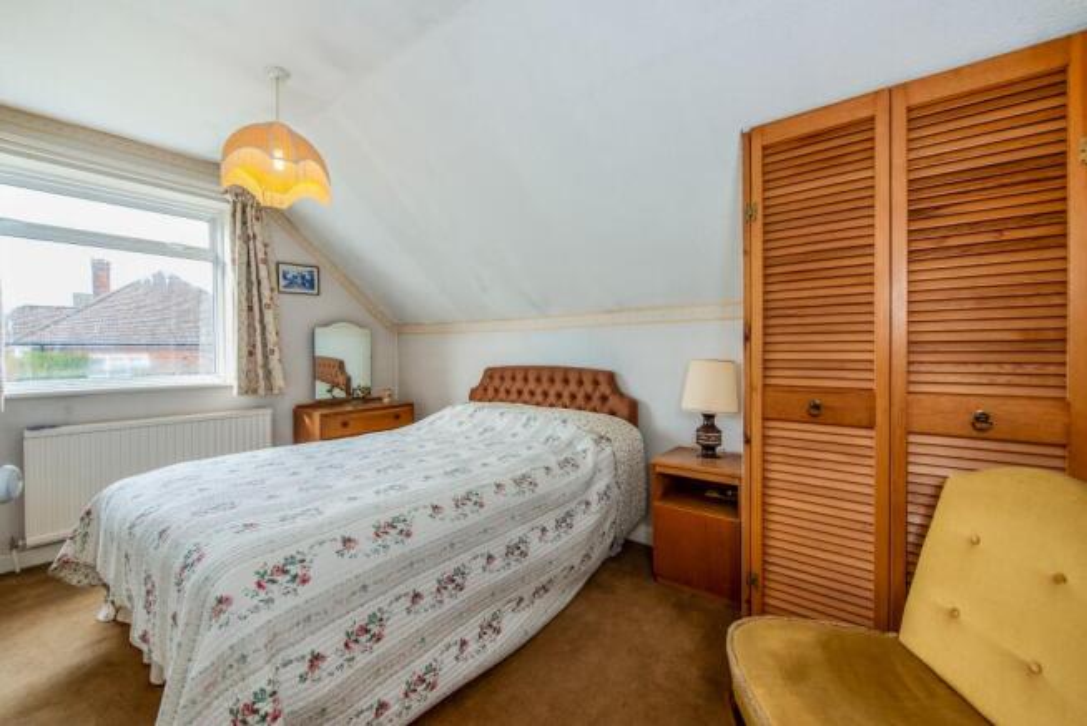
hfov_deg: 104.2
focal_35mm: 14
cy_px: 363
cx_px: 544
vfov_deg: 81.3
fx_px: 423
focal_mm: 14
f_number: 7.1
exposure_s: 1/60
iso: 400
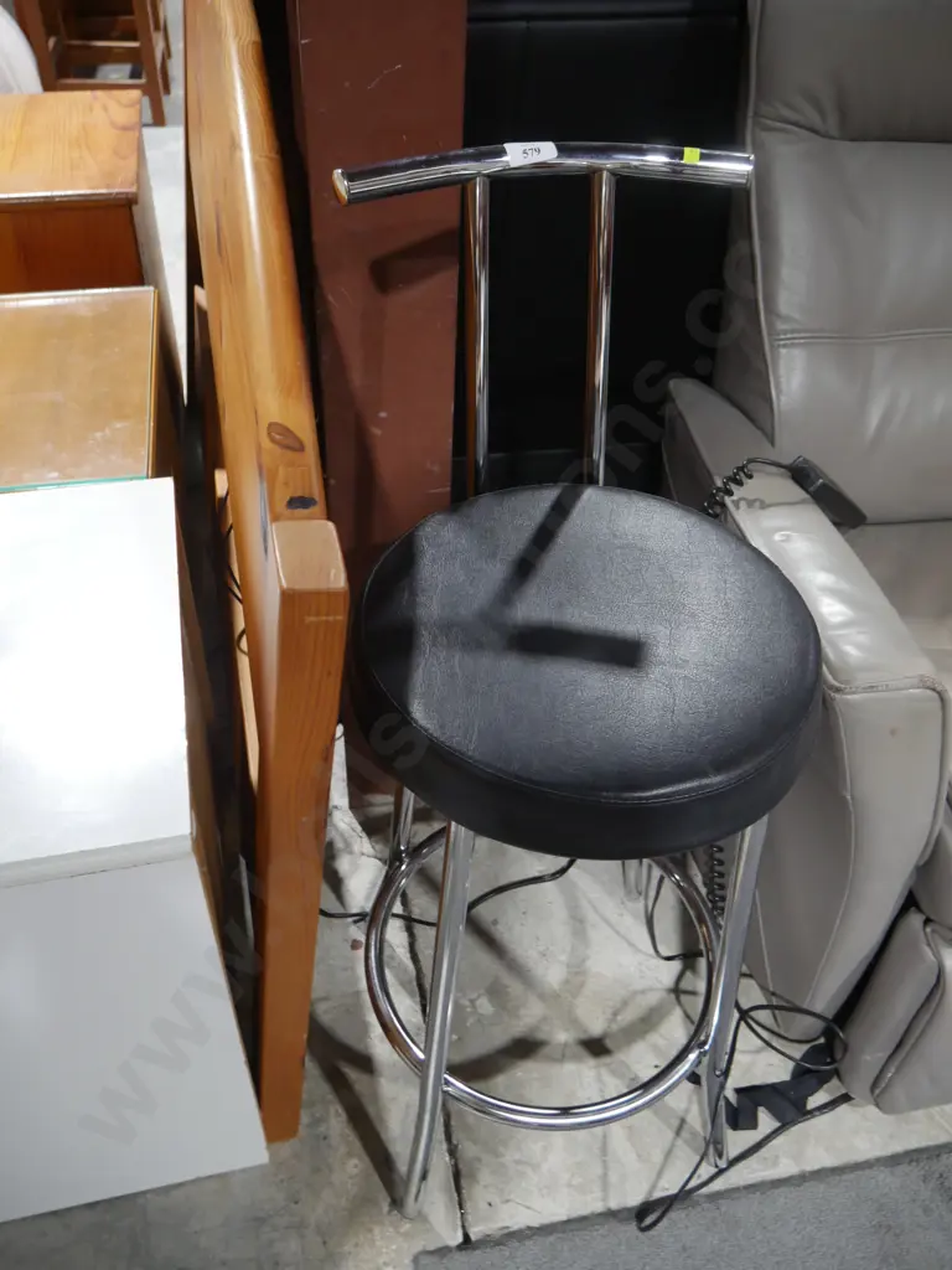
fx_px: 1027
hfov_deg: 49.7
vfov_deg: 63.4
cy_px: 635
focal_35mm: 28
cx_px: 476
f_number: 3.5
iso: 640
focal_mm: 14
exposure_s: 1/60
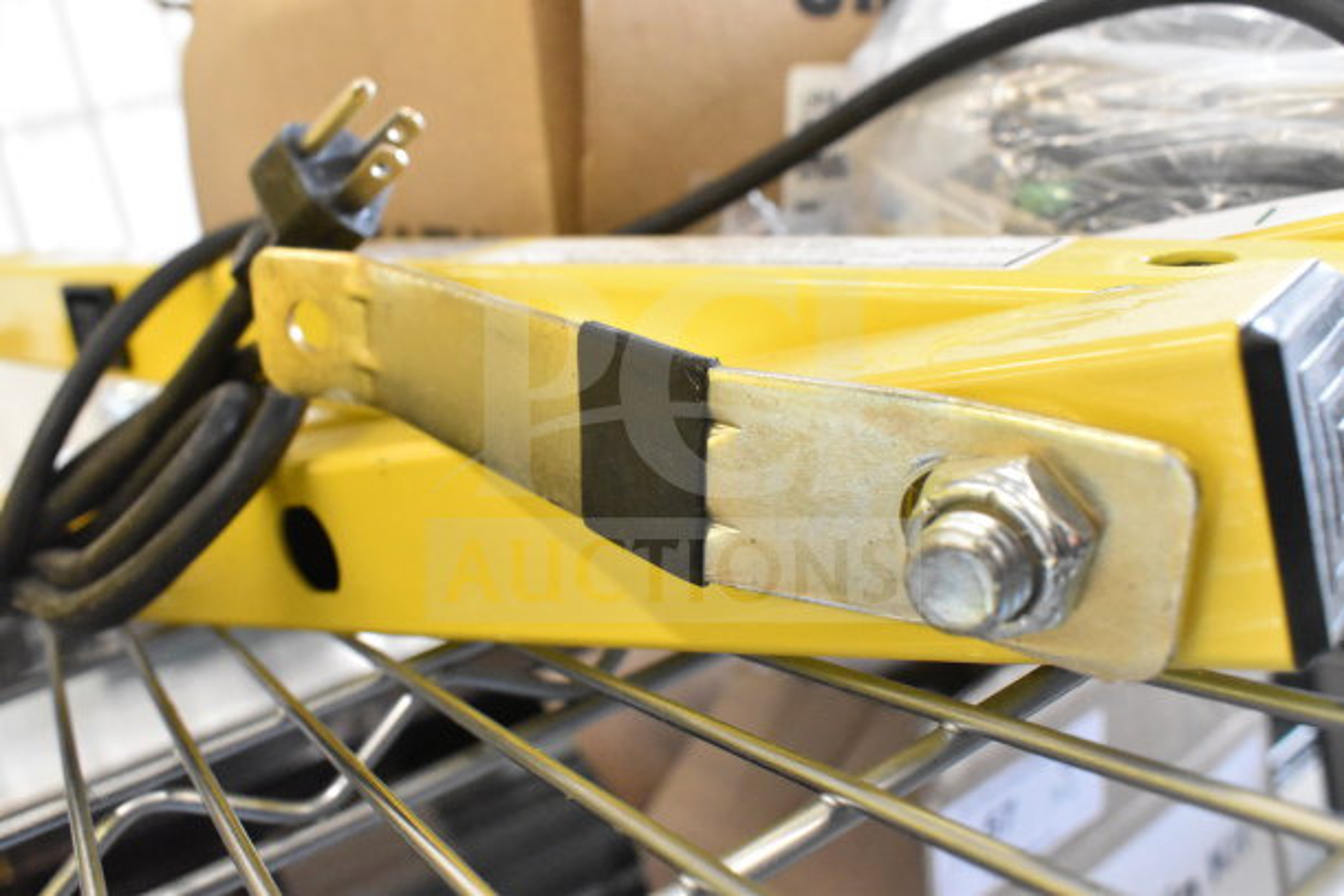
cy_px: 448
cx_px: 672
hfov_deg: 59.5
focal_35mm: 32
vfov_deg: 41.7
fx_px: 1176
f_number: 7.1
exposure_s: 1/200
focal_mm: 21
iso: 6400
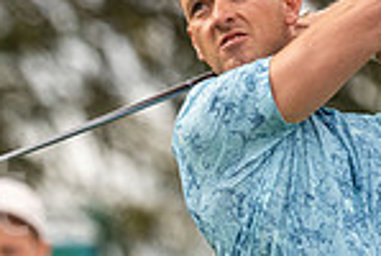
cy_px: 342
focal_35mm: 1207
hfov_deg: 1.7
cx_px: -139
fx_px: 12800
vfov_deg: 1.1
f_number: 4
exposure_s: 1/2000
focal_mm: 300
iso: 640
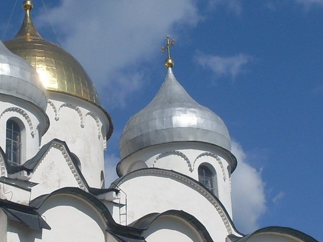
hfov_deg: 18.7
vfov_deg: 14.1
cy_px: 156
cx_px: 116
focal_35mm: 105
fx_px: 980
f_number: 8.4
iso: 80
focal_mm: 6.3
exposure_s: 1/500
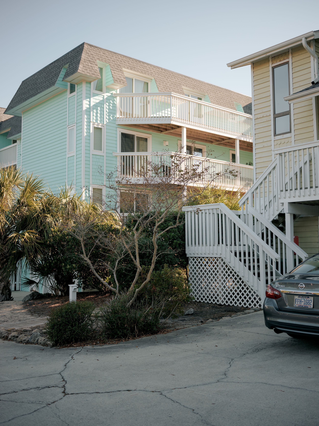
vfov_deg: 46.8
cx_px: 160
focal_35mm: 40
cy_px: 213
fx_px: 491
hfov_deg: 36.0
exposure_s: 1/1250
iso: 400
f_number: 3.5
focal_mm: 50
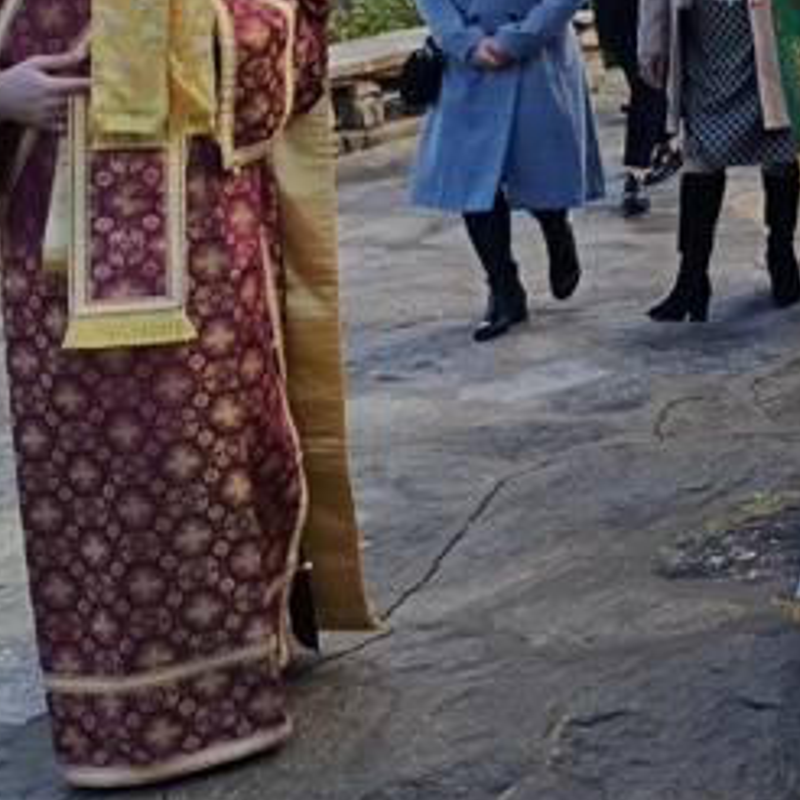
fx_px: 1804
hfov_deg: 20.5
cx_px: 1275
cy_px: -3
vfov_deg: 23.9
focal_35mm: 69
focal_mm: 5.31
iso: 50
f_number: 1.7
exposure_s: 1/102
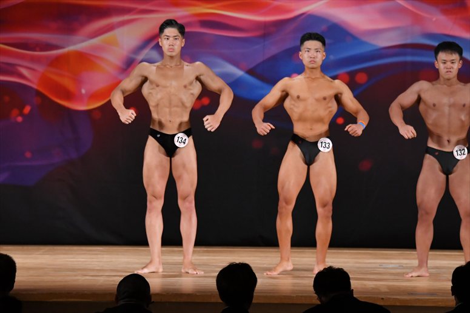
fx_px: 2832
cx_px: 235
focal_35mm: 217
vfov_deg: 6.3
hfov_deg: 9.5
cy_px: 156
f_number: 5.6
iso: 3200
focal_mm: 145
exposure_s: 1/400
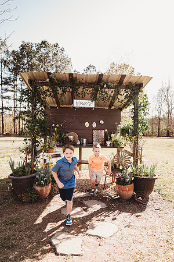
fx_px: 174
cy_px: 131
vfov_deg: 73.7
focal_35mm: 24
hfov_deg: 53.1
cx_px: 87
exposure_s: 1/320
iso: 100
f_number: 2.8
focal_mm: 24
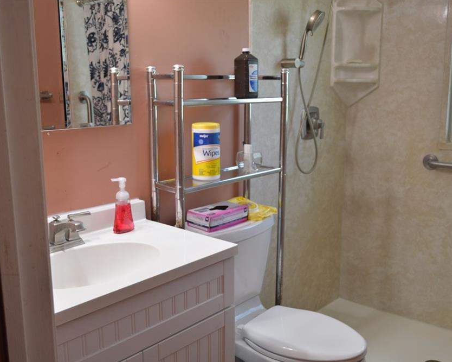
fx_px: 508
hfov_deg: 47.9
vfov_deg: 39.2
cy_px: 183
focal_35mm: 38
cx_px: 248
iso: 400
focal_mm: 22
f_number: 3.8
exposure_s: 1/30
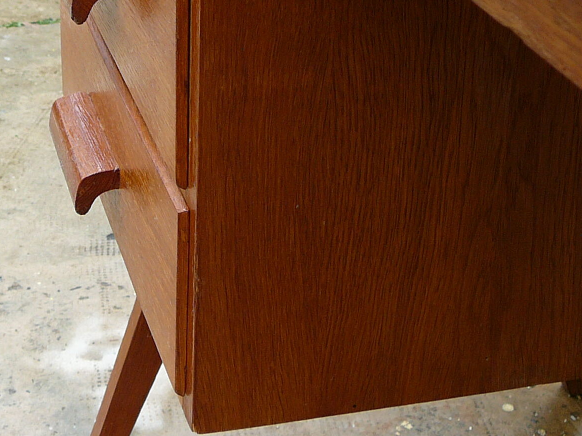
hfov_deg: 24.9
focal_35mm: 77
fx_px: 1295
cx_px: 118
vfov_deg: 18.9
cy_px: 60
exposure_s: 1/200
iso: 80
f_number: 2.8
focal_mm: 5.2
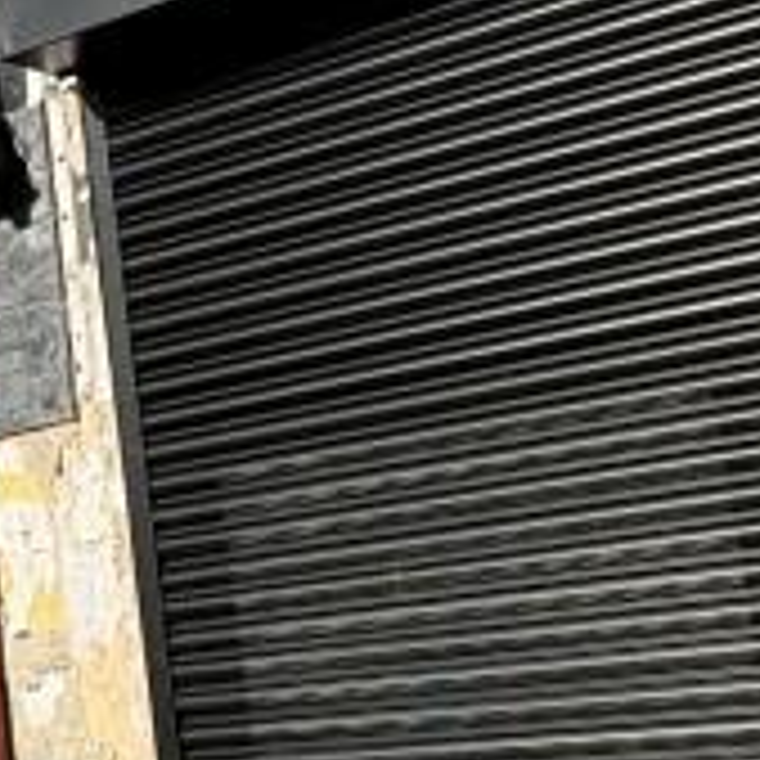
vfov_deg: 23.0
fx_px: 1863
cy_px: 306
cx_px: 373
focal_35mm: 75
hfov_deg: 23.1
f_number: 2.2
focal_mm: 2.22
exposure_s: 1/2273
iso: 40
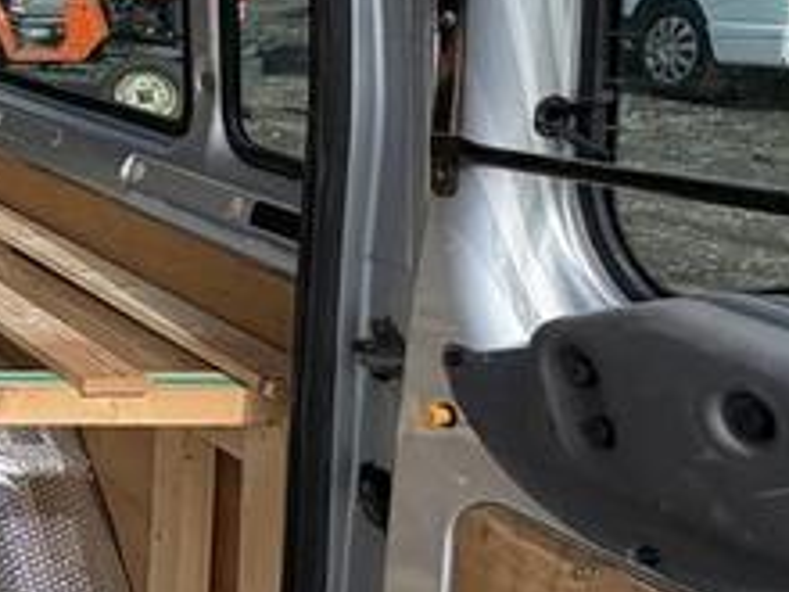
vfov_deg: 25.1
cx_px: -603
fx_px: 1299
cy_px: 86
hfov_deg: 22.1
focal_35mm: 57
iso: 64
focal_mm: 2.22
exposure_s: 1/944
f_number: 2.2
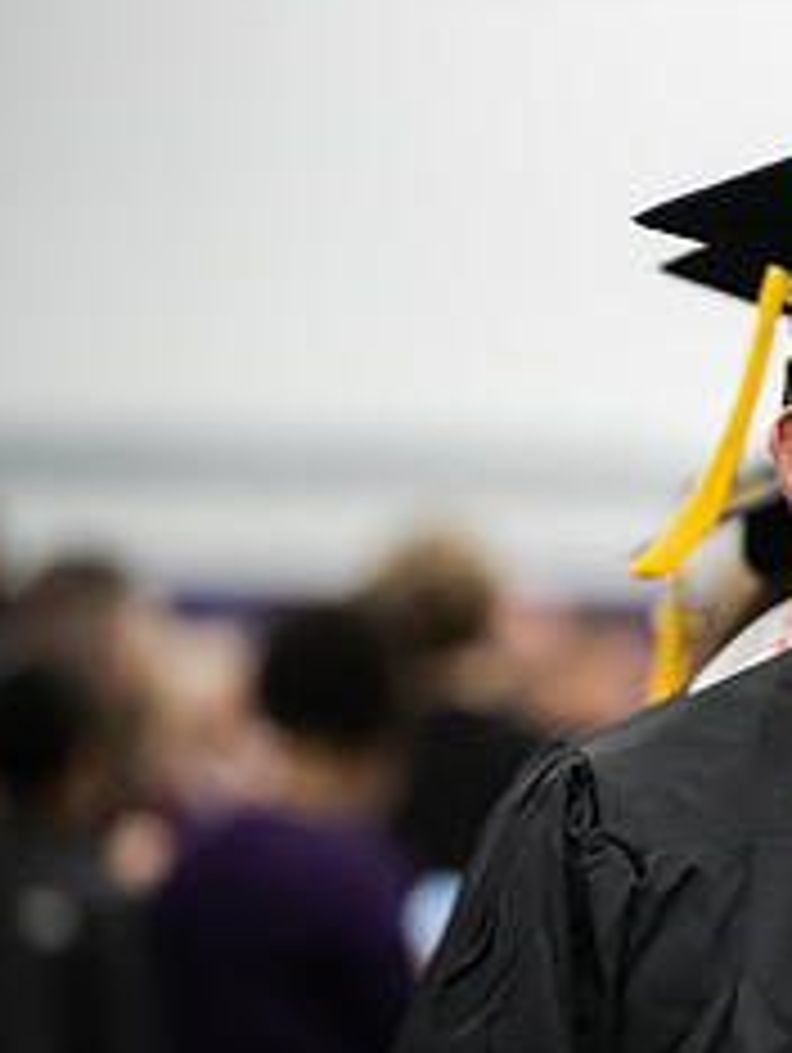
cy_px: 646
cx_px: 1071
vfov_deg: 4.2
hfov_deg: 3.1
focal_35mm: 476
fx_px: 14495
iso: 3200
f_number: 3.2
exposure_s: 1/200
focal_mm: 200
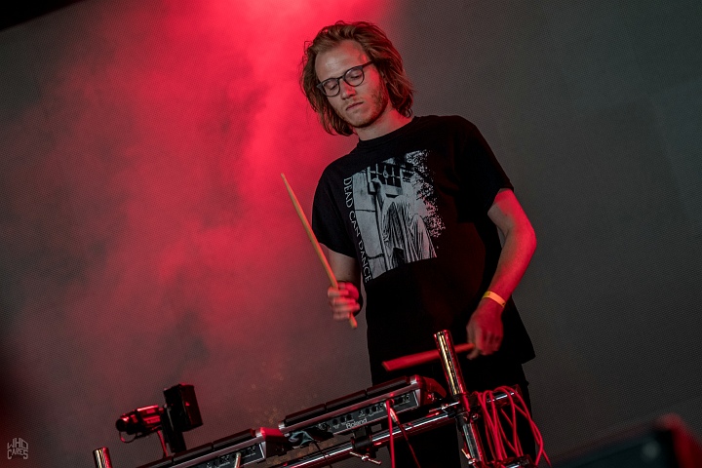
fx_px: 3217
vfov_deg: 8.3
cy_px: 234
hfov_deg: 12.5
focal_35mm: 165
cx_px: 351
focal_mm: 110
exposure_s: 1/100
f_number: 2.8
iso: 800
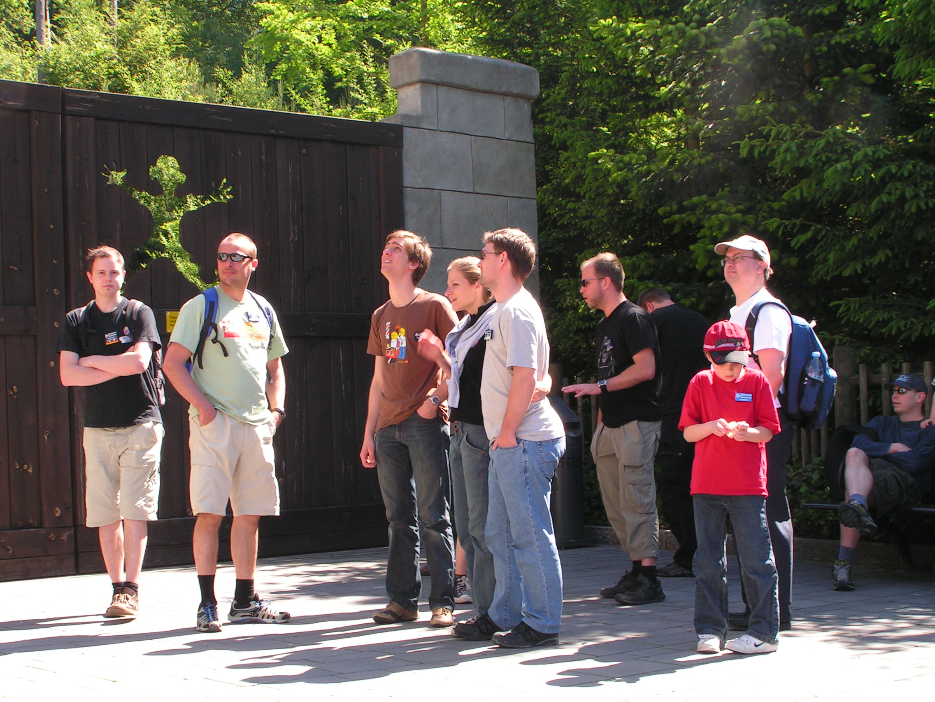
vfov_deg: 24.8
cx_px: 468
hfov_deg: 32.7
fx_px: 1594
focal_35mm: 59
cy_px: 351
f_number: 5.6
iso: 50
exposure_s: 1/60
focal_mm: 9.9
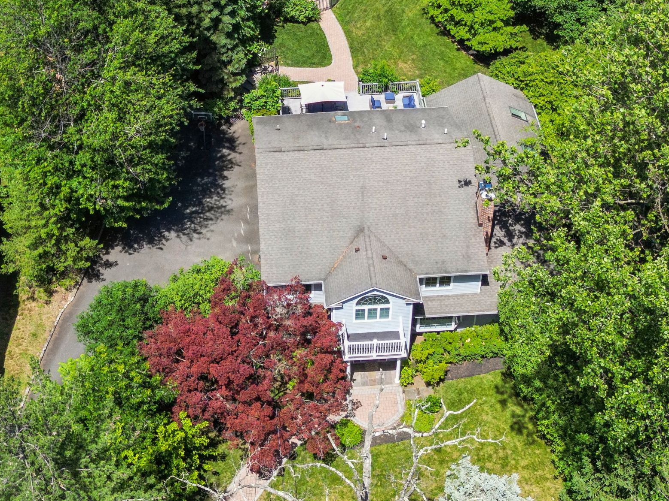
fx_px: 1160
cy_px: 13
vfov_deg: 23.5
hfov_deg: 32.2
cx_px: 313
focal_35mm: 60
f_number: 1.7
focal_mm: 6.7
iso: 110
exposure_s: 1/160
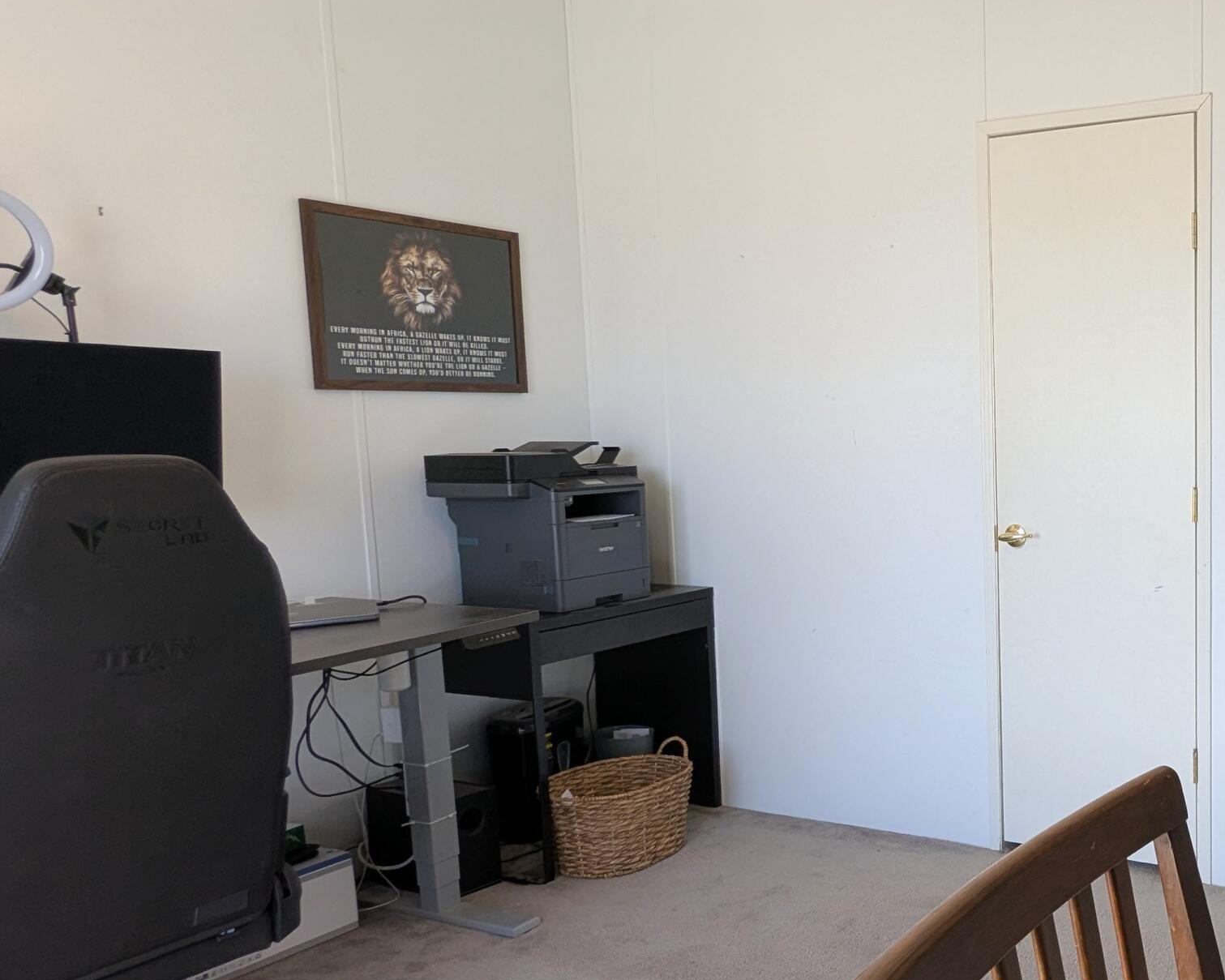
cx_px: 1112
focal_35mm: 31
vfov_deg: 47.0
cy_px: 554
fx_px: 1124
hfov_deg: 50.4
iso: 50
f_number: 2.2
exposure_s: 1/124
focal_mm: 2.35
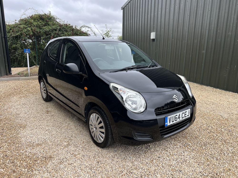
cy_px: 89
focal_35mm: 26
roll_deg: +1.2
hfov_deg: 67.3
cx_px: 119
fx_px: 179
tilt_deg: -12.4
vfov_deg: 53.1
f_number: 1.5
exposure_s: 1/427
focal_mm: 5.7
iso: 50
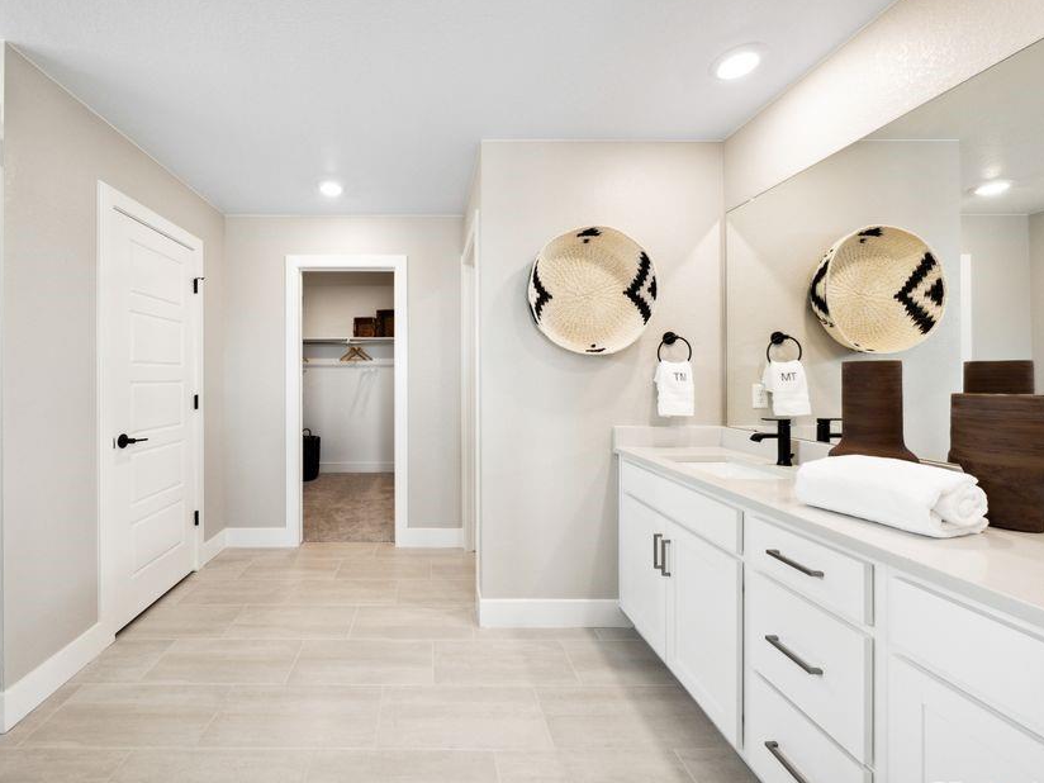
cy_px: 385
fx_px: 422
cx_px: 427
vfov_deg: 85.7
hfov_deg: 100.9
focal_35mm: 14
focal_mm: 12
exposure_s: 1/20
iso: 500
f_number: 10
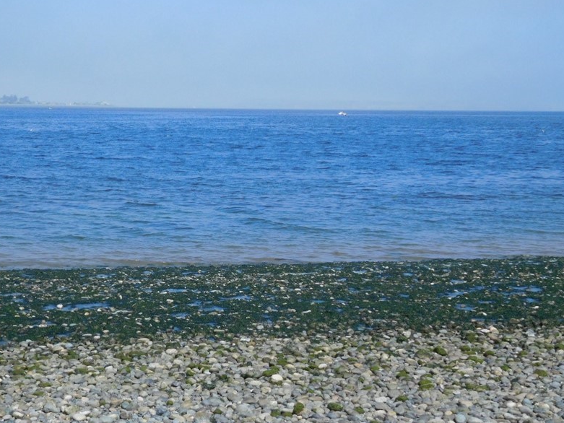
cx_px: 209
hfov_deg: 32.5
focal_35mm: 59
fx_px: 961
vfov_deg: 24.8
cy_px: 250
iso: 125
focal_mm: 8
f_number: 4
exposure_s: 1/1000
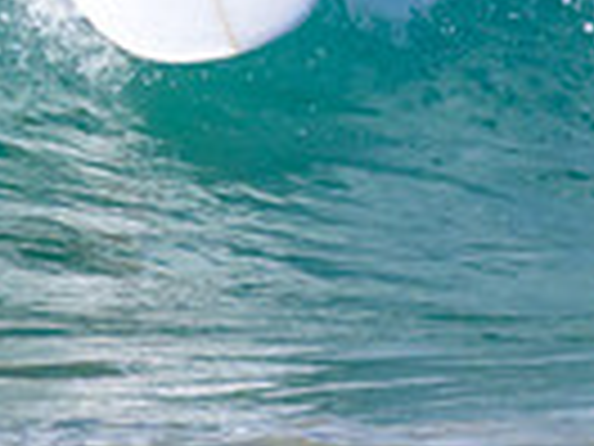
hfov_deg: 0.6
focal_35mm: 3235
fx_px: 55512
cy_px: -612
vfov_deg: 0.5
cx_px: -456
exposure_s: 1/2000
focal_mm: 560
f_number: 8
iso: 2000
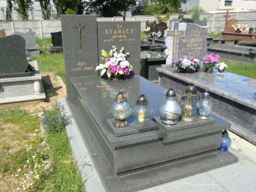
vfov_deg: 48.2
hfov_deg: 61.7
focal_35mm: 29
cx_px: 128
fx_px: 214
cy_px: 96
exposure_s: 1/500
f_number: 3.6
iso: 80
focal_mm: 5.2
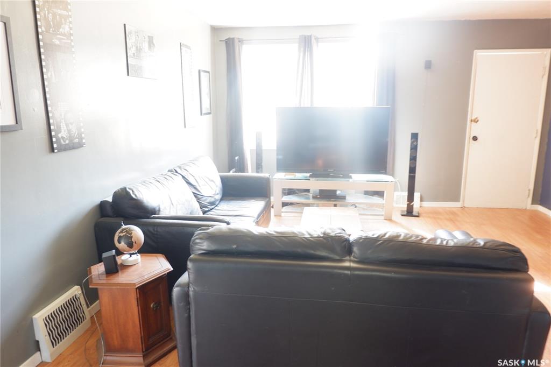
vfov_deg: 53.1
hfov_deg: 73.8
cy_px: 184
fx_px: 367
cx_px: 276
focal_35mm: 24
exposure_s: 1/10
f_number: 3.5
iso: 800
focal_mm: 16
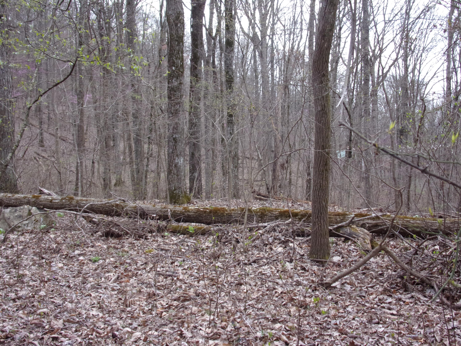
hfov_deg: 47.9
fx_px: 519
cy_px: 173
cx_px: 230
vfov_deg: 36.8
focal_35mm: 39
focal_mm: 7
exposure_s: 1/110
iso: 80
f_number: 3.9
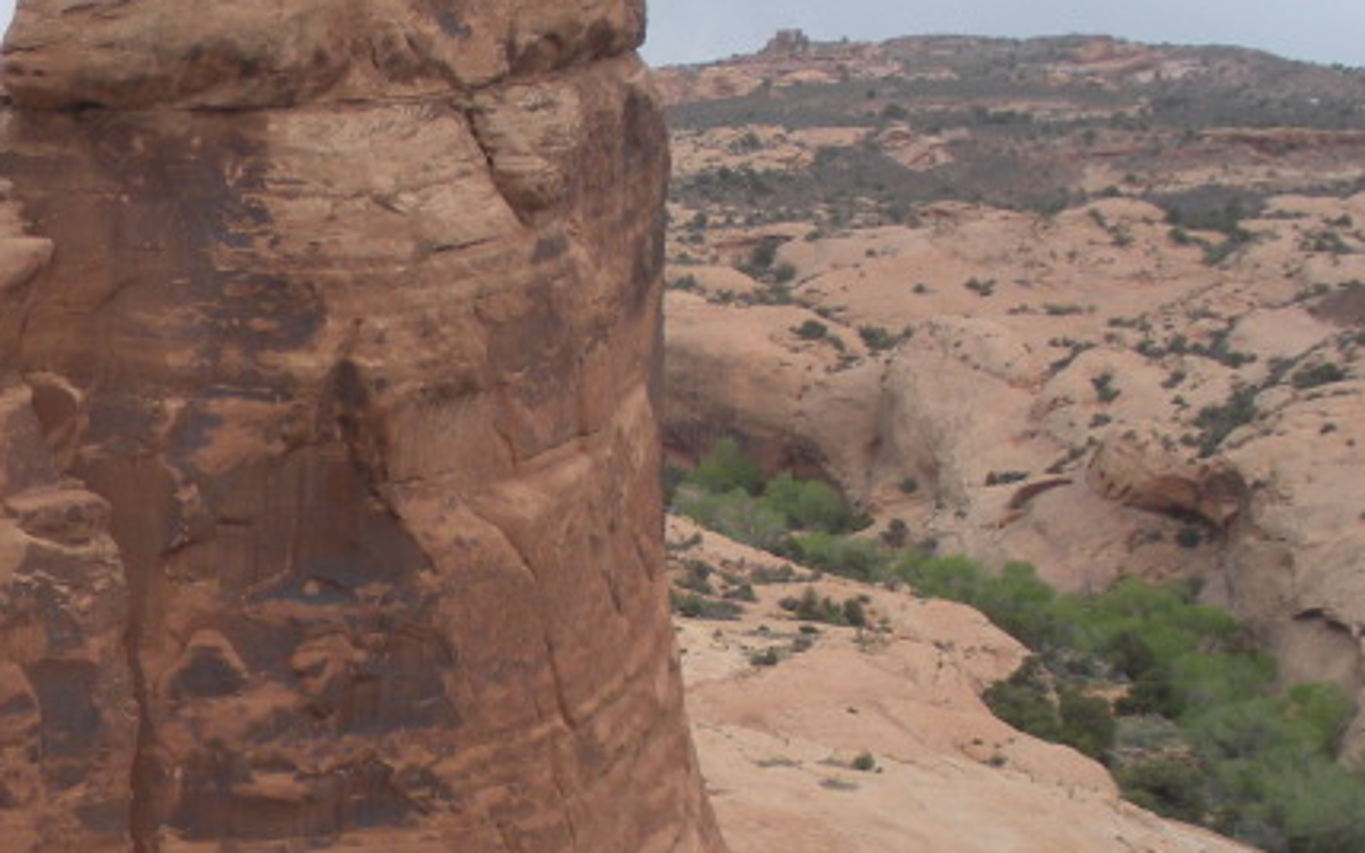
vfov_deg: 14.3
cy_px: 672
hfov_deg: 22.2
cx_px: 89
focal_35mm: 91
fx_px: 3385
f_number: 3.5
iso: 64
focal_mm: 6.3
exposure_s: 1/627
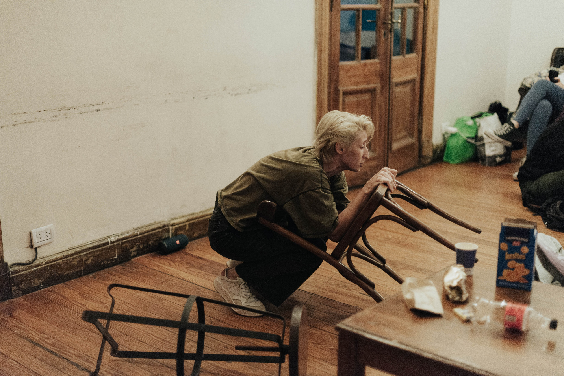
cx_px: 282
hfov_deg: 39.6
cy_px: 188
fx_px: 784
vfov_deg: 27.0
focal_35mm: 50
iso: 2500
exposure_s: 1/200
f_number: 1.4
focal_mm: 50
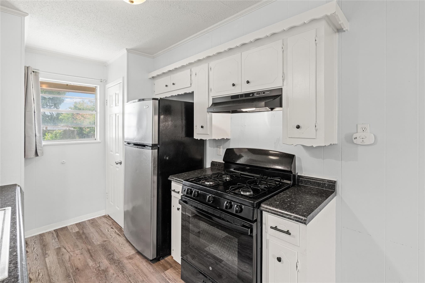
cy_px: 142
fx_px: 189
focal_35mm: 16
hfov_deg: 96.8
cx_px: 212
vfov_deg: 73.7
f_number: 8
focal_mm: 16
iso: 800
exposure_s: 1/25
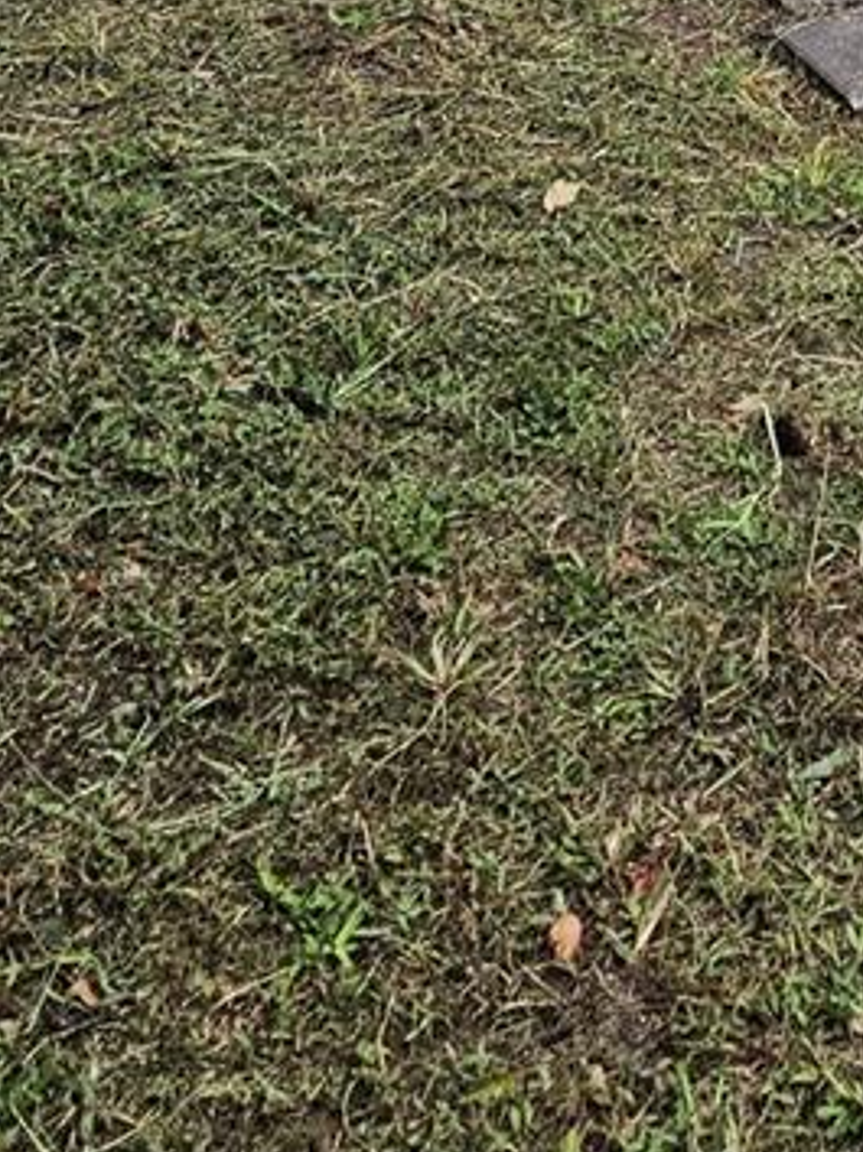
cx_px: 1146
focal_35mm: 78
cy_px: -680
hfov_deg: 17.6
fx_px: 2596
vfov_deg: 20.5
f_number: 1.7
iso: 160
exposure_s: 1/180
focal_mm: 6.3
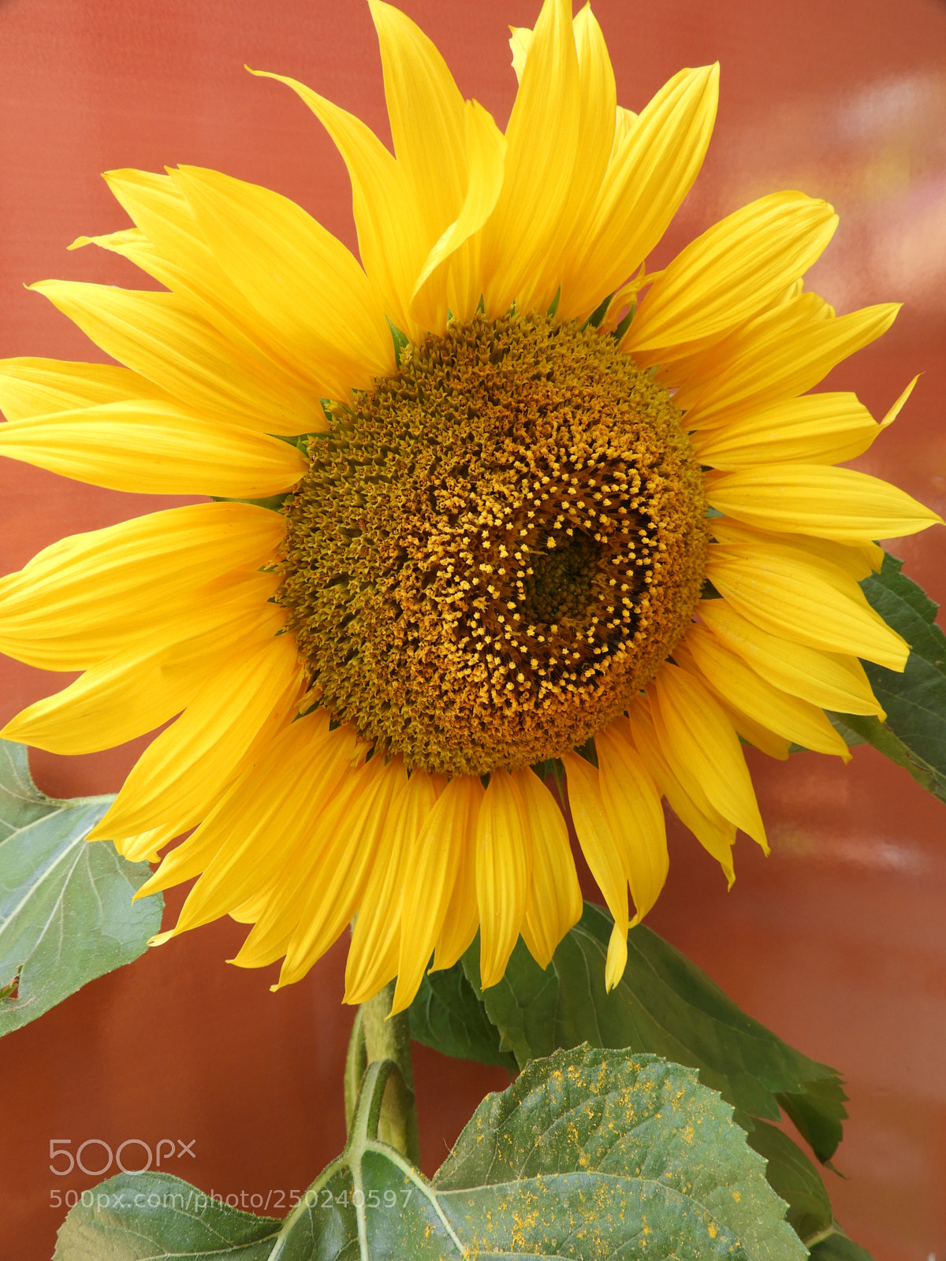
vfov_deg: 63.4
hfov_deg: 49.7
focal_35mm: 28
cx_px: 473
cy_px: 630
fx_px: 1020
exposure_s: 1/50
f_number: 3.5
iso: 100
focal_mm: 5
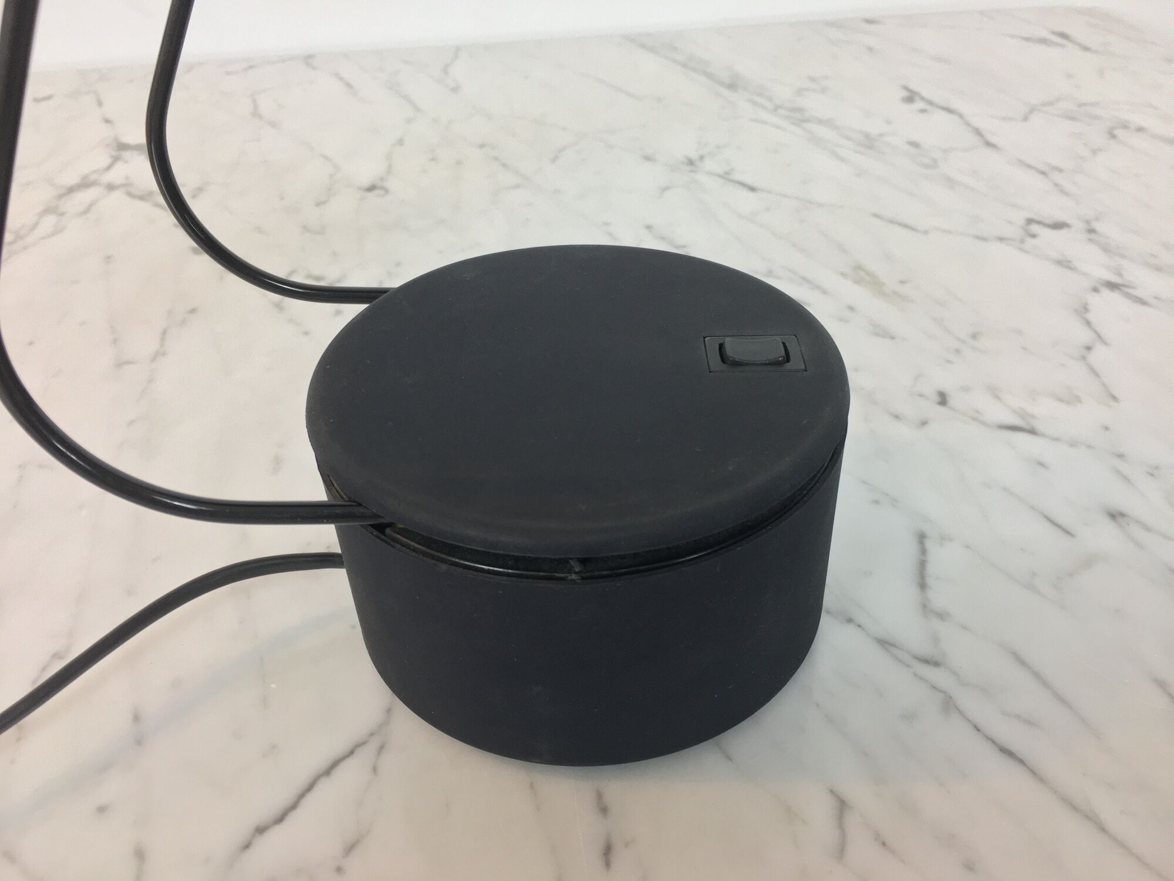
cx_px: 587
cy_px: 440
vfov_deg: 48.2
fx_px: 984
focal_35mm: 29
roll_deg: +3.0
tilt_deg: -36.8
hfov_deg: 61.7
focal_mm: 4.15
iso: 50
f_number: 2.2
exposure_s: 1/33
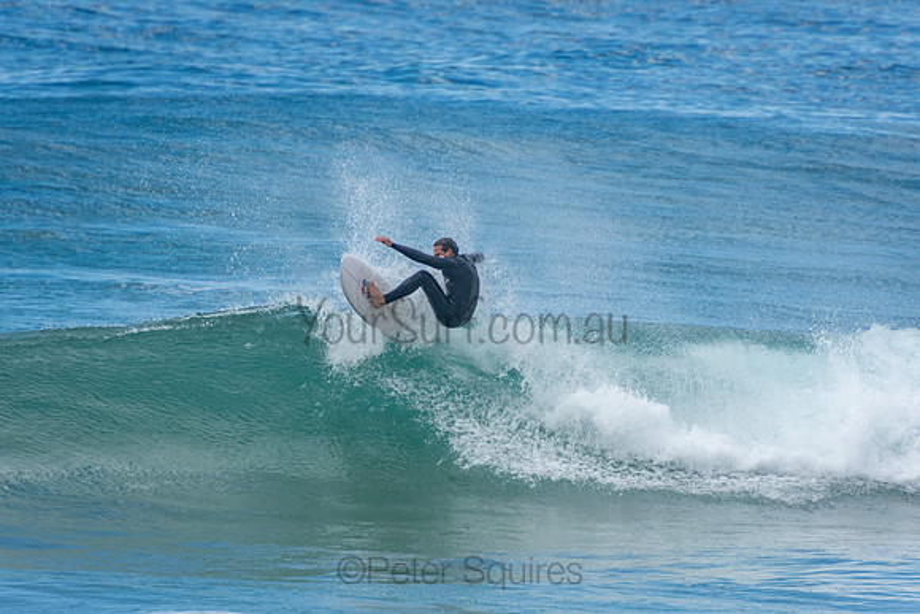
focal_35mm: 600
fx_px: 15336
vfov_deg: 2.3
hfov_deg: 3.4
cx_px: 460
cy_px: 307
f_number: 5.6
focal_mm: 400
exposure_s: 1/1250
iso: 280
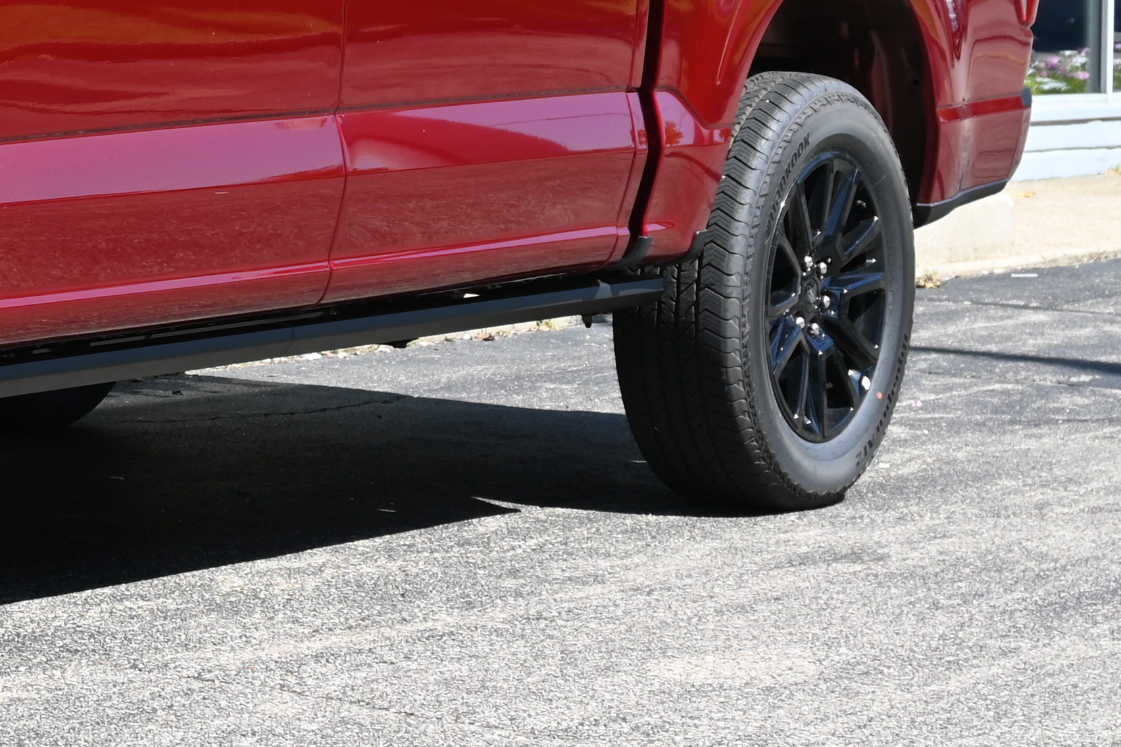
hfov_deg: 13.2
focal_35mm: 149
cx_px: -390
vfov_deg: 9.2
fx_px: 4653
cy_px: 172
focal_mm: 30.5
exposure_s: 1/320
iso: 100
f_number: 6.3
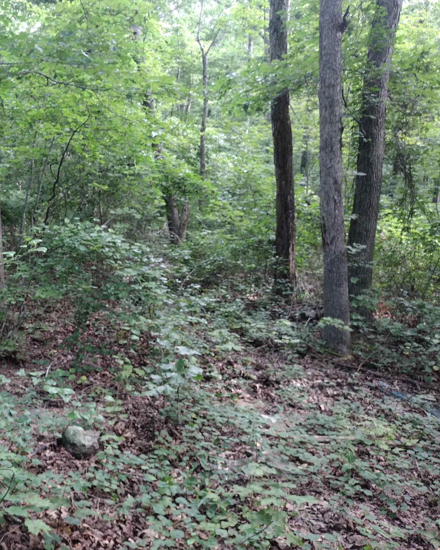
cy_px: 274
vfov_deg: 50.3
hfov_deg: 39.0
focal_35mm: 36
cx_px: 66
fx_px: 586
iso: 249
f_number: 1.7
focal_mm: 4.71
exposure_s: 1/60
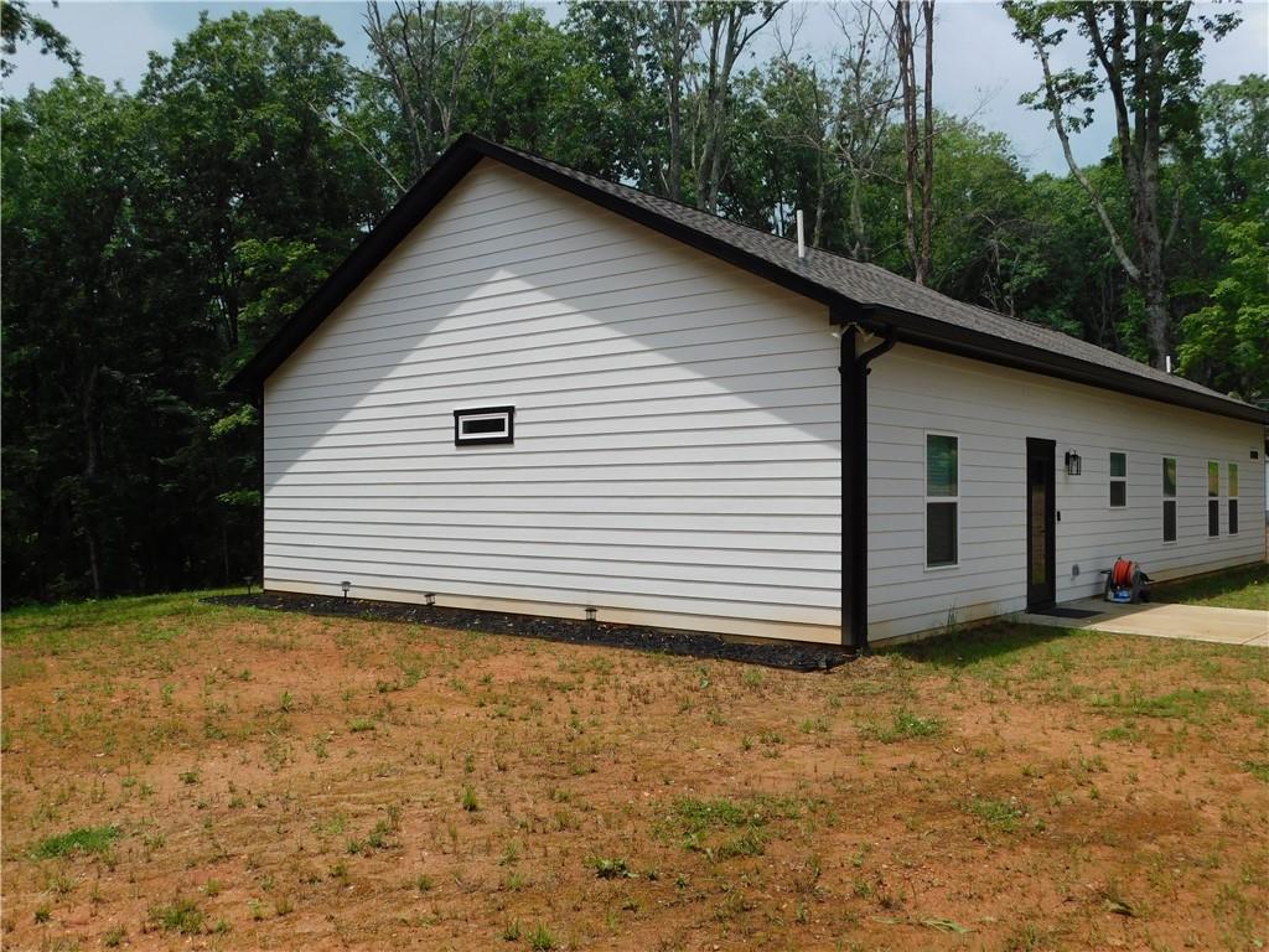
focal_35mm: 30
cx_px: 634
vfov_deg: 46.8
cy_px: 476
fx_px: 1100
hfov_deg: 60.0
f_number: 3.2
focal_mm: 5.3
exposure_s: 1/1250
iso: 125
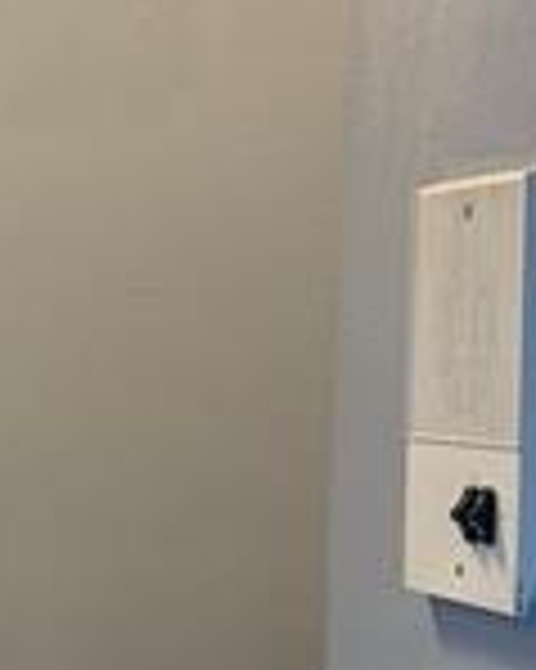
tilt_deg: -8.6
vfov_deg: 15.6
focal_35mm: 121
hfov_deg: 11.5
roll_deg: +1.5
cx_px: -522
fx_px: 2402
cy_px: 701
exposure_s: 1/60
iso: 200
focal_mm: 6.76
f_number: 1.78
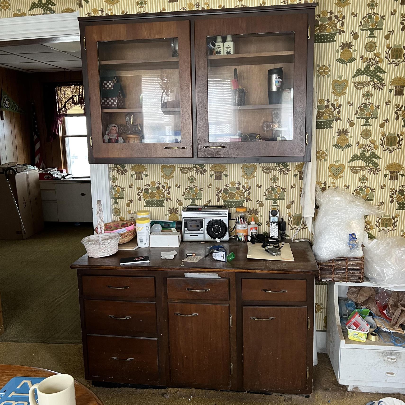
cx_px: 201
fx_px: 410
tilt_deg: -8.1
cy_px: 201
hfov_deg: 52.5
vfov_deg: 52.5
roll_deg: -0.5
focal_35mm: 31
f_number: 1.5
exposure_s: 1/60
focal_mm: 5.7
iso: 200
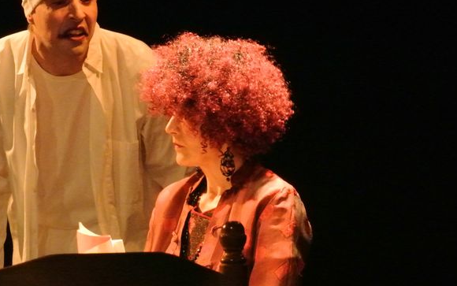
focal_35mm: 328
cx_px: 202
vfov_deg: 4.0
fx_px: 4087
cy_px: 120
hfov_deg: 6.4
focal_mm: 86.5
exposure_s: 1/60
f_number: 13
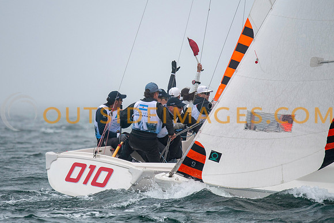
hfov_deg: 3.9
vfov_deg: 2.6
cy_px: 94
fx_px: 4943
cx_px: 140
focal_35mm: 533
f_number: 4
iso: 250
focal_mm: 300
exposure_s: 1/2500
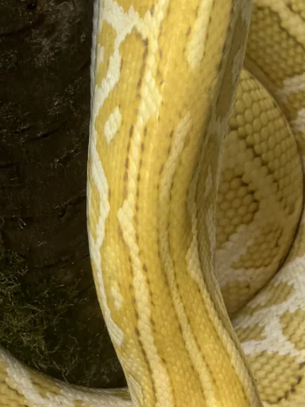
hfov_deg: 11.6
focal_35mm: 127
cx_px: -1
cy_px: 402
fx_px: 1492
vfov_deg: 15.3
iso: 64
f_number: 1.78
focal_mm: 6.76
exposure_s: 1/255
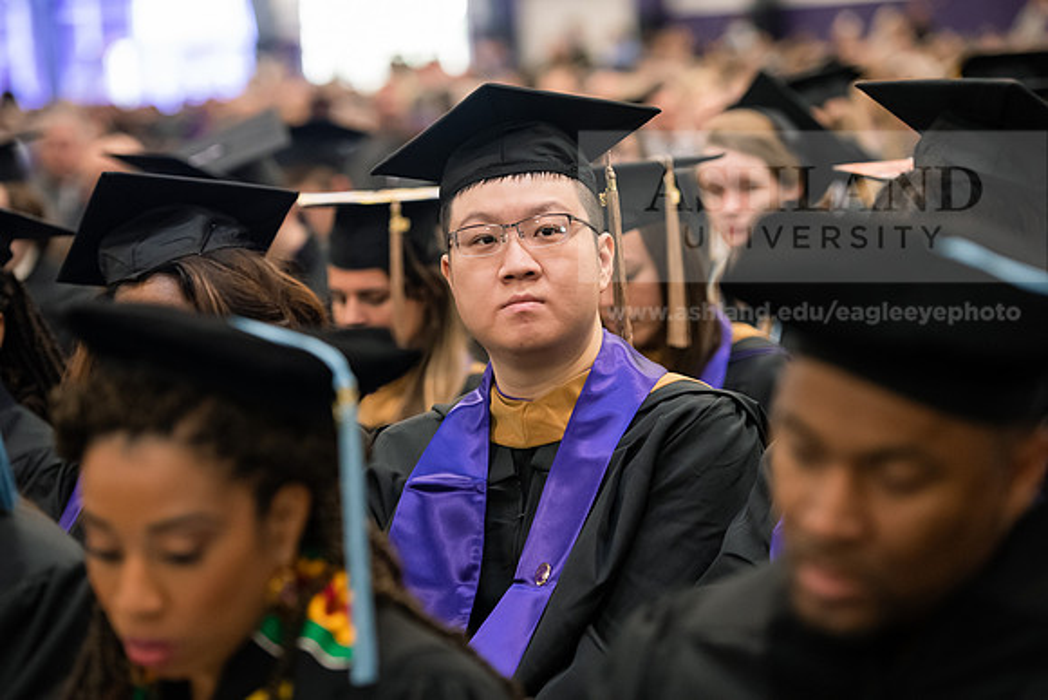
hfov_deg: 17.6
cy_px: 350
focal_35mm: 116
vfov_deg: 11.8
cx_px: 524
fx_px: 3378
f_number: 3.2
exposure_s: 1/200
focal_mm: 116
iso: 3200
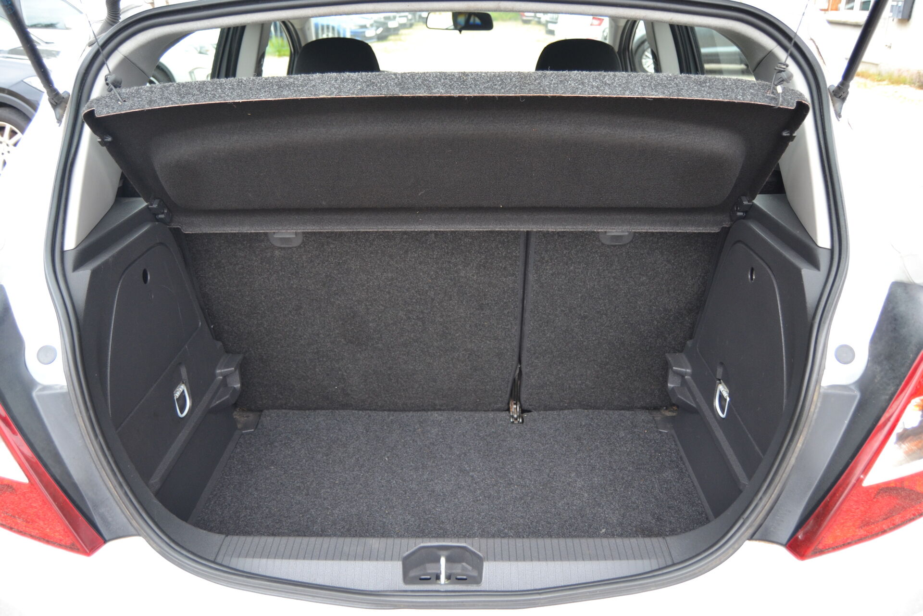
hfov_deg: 67.4
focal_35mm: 27
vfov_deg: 47.9
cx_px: 462
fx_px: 692
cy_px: 308
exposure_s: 1/60
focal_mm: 18
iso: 400
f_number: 3.5
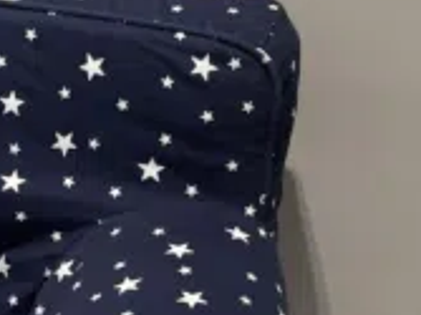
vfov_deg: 15.4
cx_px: -169
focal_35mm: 92
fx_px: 1118
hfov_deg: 19.2
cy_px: 393
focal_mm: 6.76
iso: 160
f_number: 1.78
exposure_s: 1/60
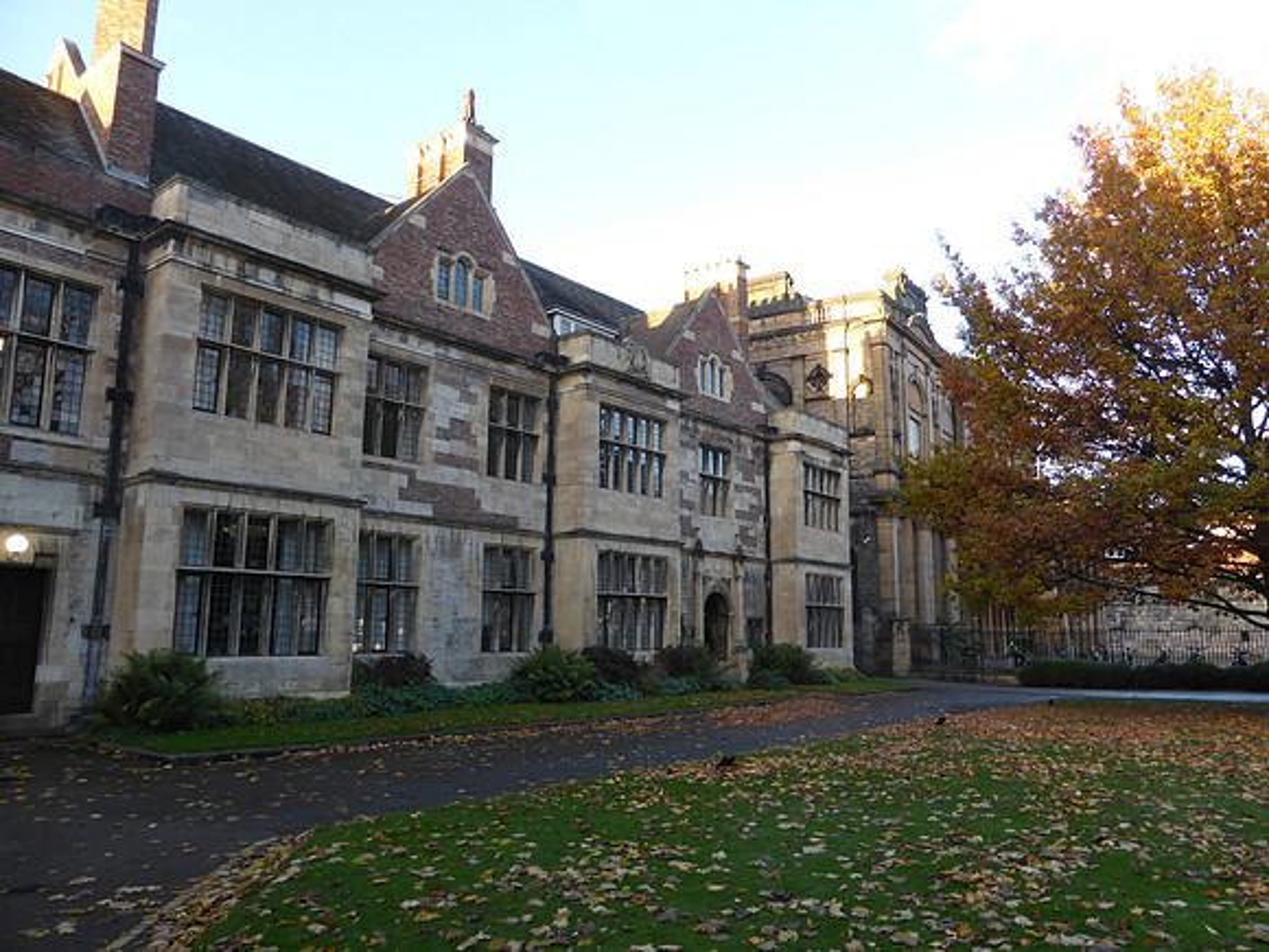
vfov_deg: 54.9
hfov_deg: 69.4
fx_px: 916
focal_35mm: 25
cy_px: 476
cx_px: 634
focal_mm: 4.3
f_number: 3.3
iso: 100
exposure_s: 1/80
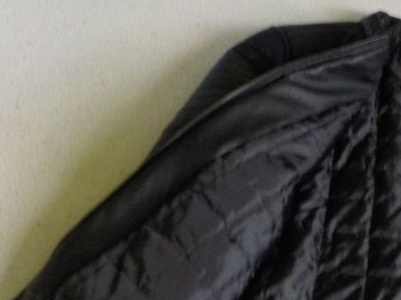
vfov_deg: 21.0
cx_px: 441
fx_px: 810
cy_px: 179
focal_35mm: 70
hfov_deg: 25.7
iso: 450
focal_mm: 4.1
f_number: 3.3
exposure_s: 1/15
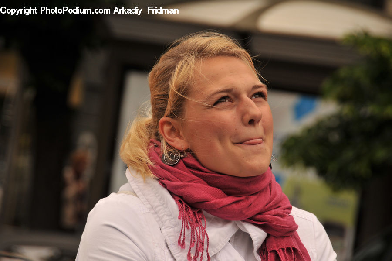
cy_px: 130
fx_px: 2447
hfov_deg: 9.2
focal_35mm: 225
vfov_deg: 6.1
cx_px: 196
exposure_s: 1/640
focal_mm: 150
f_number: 6.3
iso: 200
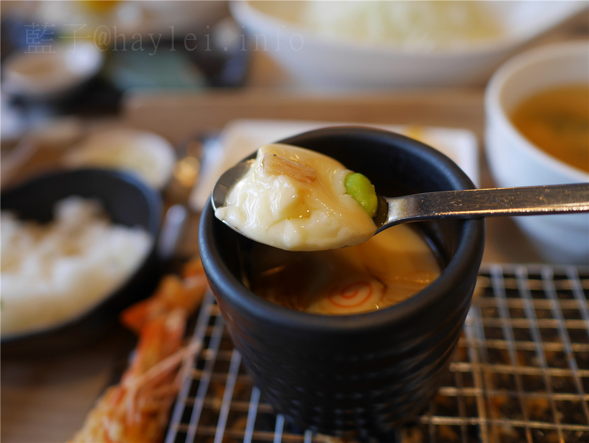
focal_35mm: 30
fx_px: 511
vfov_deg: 46.8
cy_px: 222
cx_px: 294
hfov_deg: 59.9
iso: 200
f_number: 2
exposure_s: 1/100
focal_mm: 15
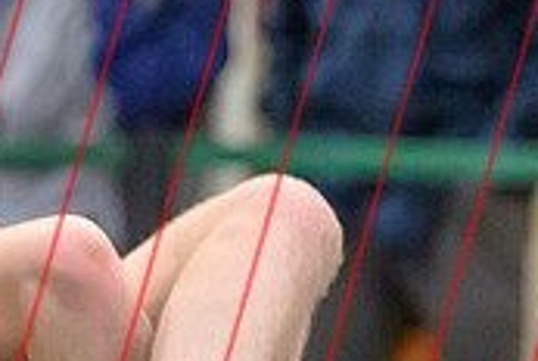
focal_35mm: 676
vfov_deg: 2.0
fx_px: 10120
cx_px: -182
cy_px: 213
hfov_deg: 3.0
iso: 9000
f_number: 2.8
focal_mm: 125
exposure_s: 1/800
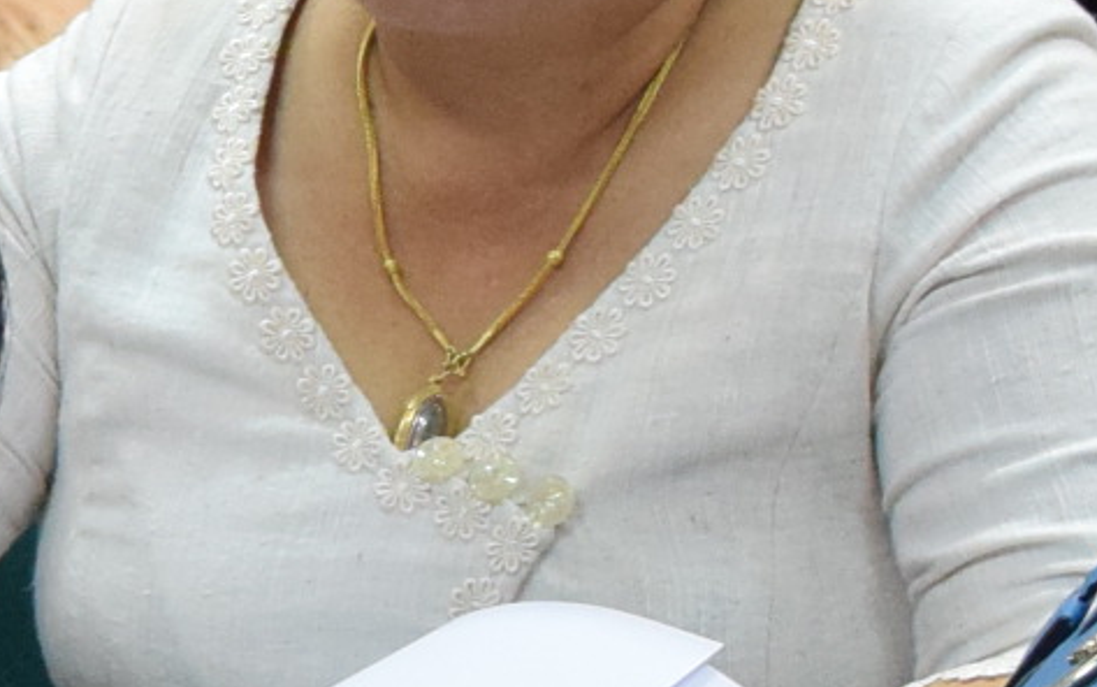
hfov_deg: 8.8
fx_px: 6078
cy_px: 803
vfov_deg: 6.4
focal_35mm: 203
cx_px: -1946
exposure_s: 1/25
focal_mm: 21
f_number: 5.6
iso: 1600
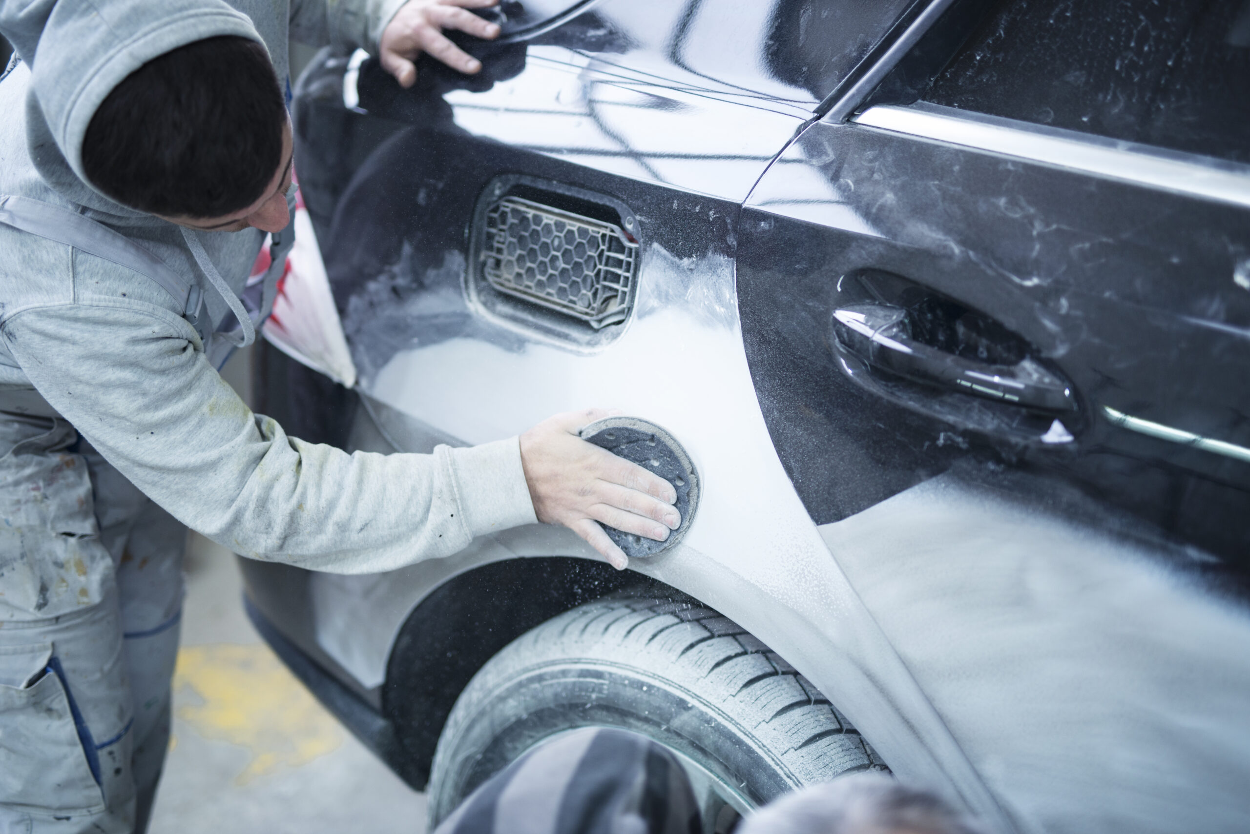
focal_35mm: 50
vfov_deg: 27.0
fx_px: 1737
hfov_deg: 39.6
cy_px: 417
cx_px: 625
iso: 500
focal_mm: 50
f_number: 1.6
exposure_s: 1/250
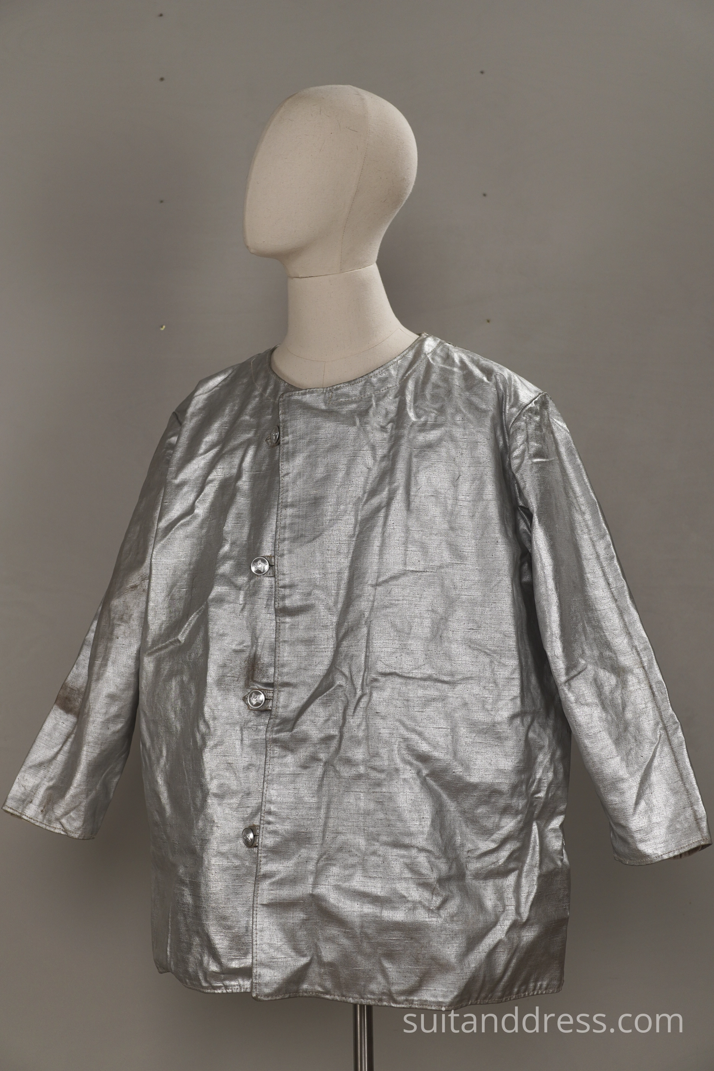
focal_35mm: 48
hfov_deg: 28.1
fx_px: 1428
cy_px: 536
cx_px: 357
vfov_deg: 41.1
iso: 200
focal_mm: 32
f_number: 3.2
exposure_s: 1/160
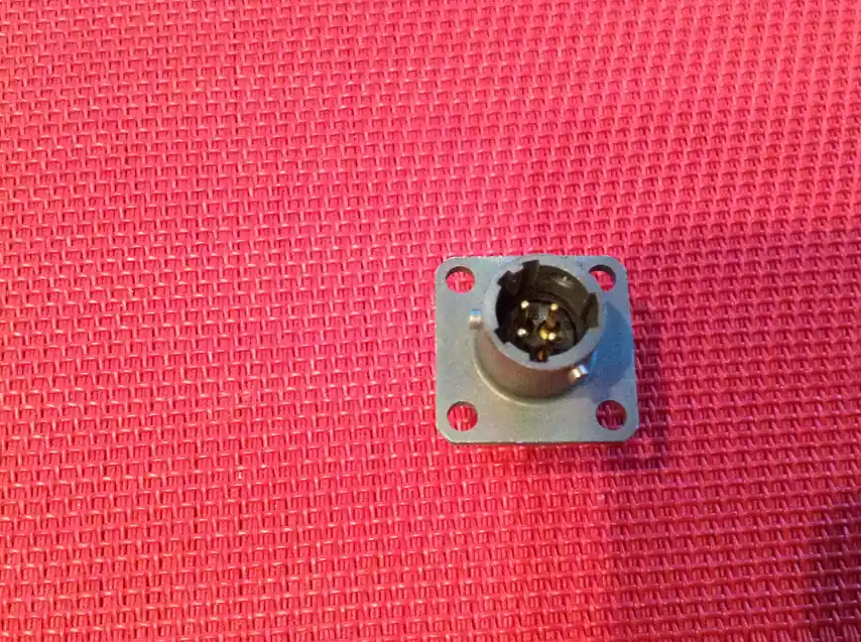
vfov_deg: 35.0
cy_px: 326
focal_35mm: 41
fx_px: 1018
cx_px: 466
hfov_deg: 45.8
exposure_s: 1/17
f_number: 2.4
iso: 800
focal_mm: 4.28
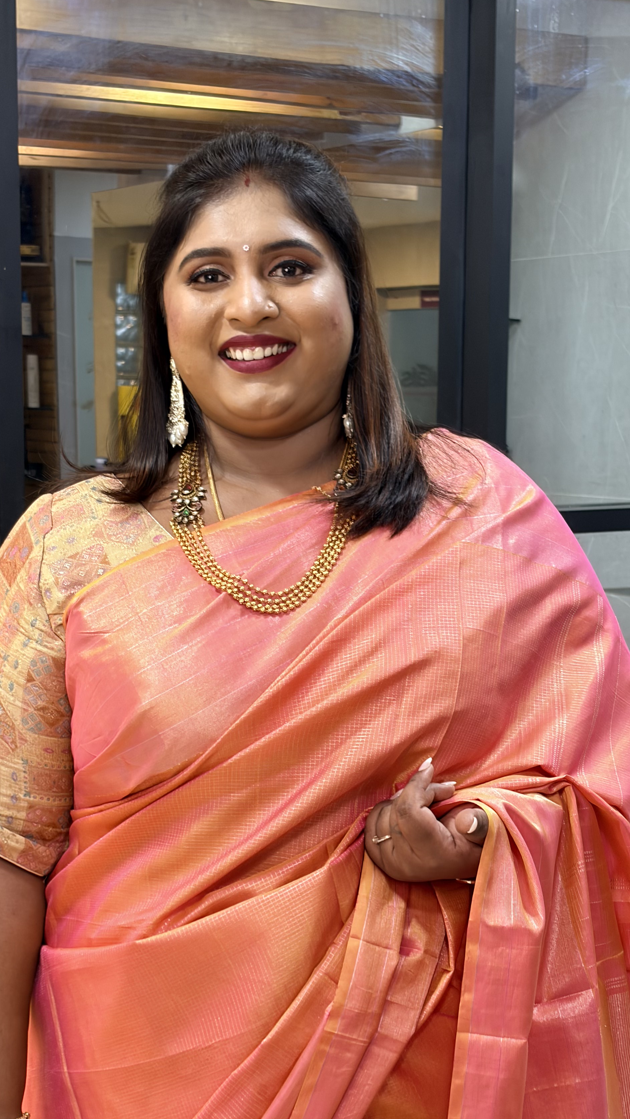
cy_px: 622
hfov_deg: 17.7
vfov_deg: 31.0
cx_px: 259
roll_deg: +0.1
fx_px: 2019
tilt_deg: -6.9
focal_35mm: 68
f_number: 1.6
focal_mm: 5.96
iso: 100
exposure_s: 1/50
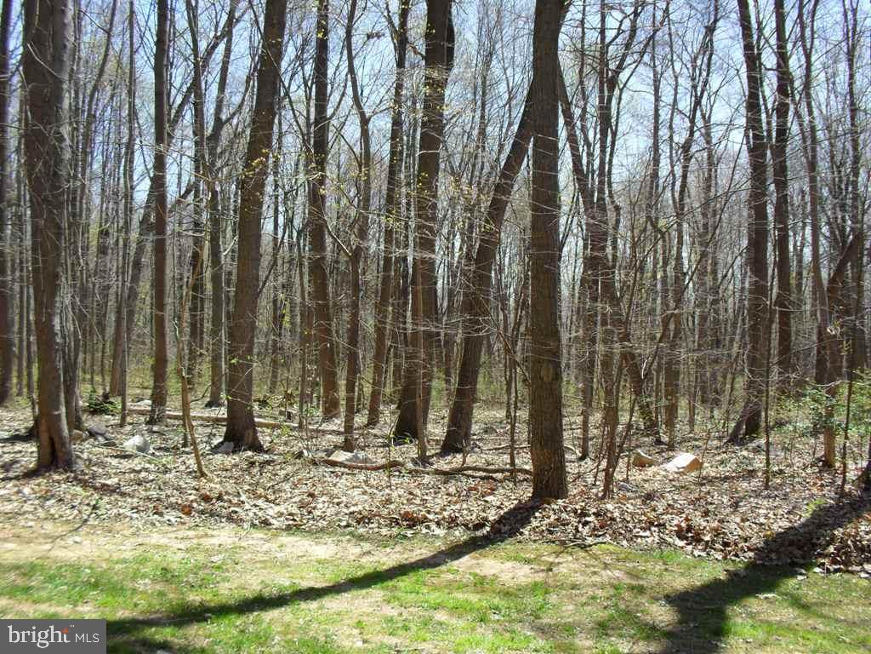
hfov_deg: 52.6
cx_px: 436
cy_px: 327
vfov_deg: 40.7
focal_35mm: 35
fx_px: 881
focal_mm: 6.3
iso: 100
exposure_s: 1/500
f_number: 3.2
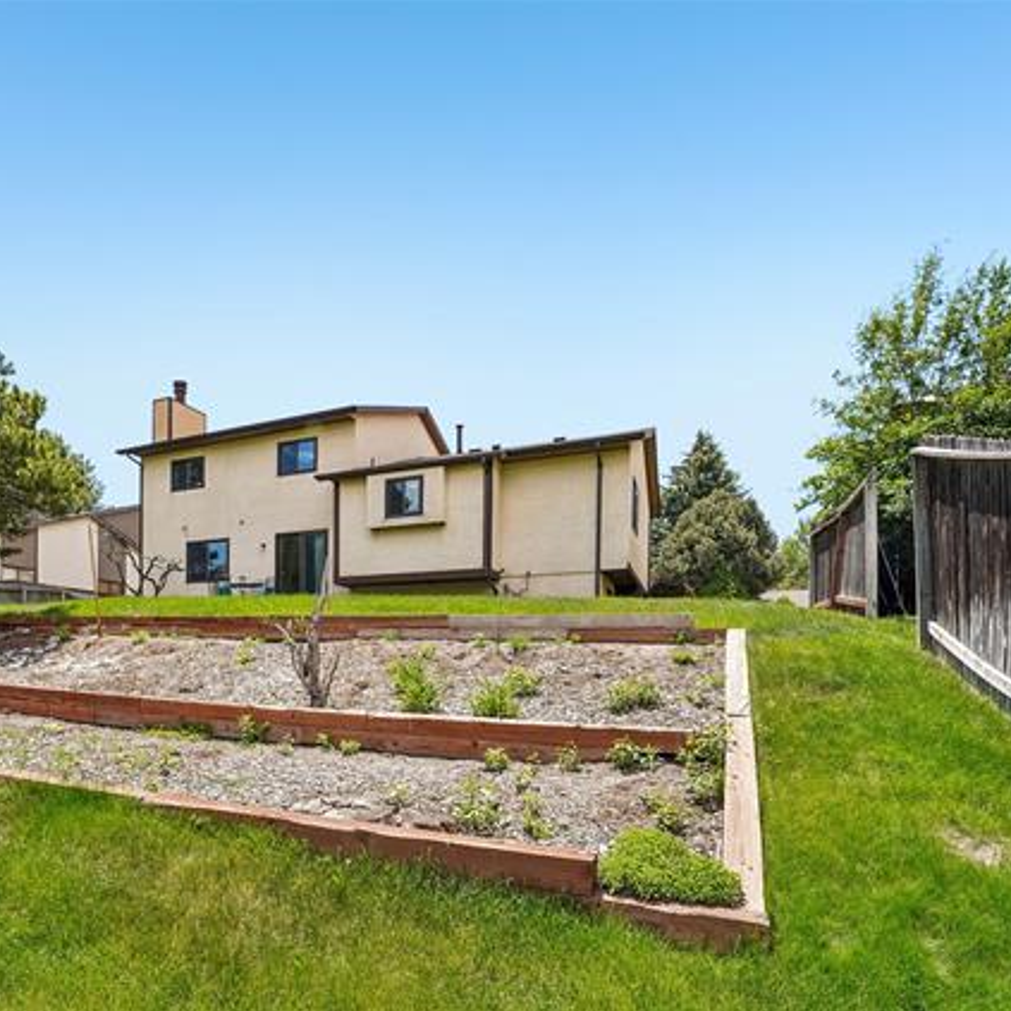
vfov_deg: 78.4
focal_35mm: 19
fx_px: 620
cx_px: 332
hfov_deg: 75.8
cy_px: 507
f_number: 8
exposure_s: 1/125
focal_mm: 14.6
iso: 100
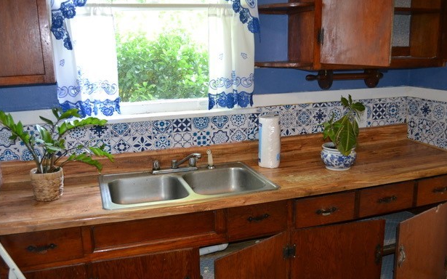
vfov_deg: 36.2
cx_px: 228
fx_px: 426
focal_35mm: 35
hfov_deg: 55.3
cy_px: 154
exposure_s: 1/60
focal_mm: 22
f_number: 3.8
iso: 1400
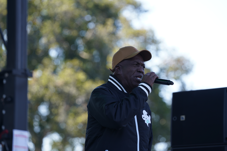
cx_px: 114
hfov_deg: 10.3
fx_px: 1261
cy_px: 76
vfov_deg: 6.9
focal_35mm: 200
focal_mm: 200
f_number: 4
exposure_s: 1/250
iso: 125
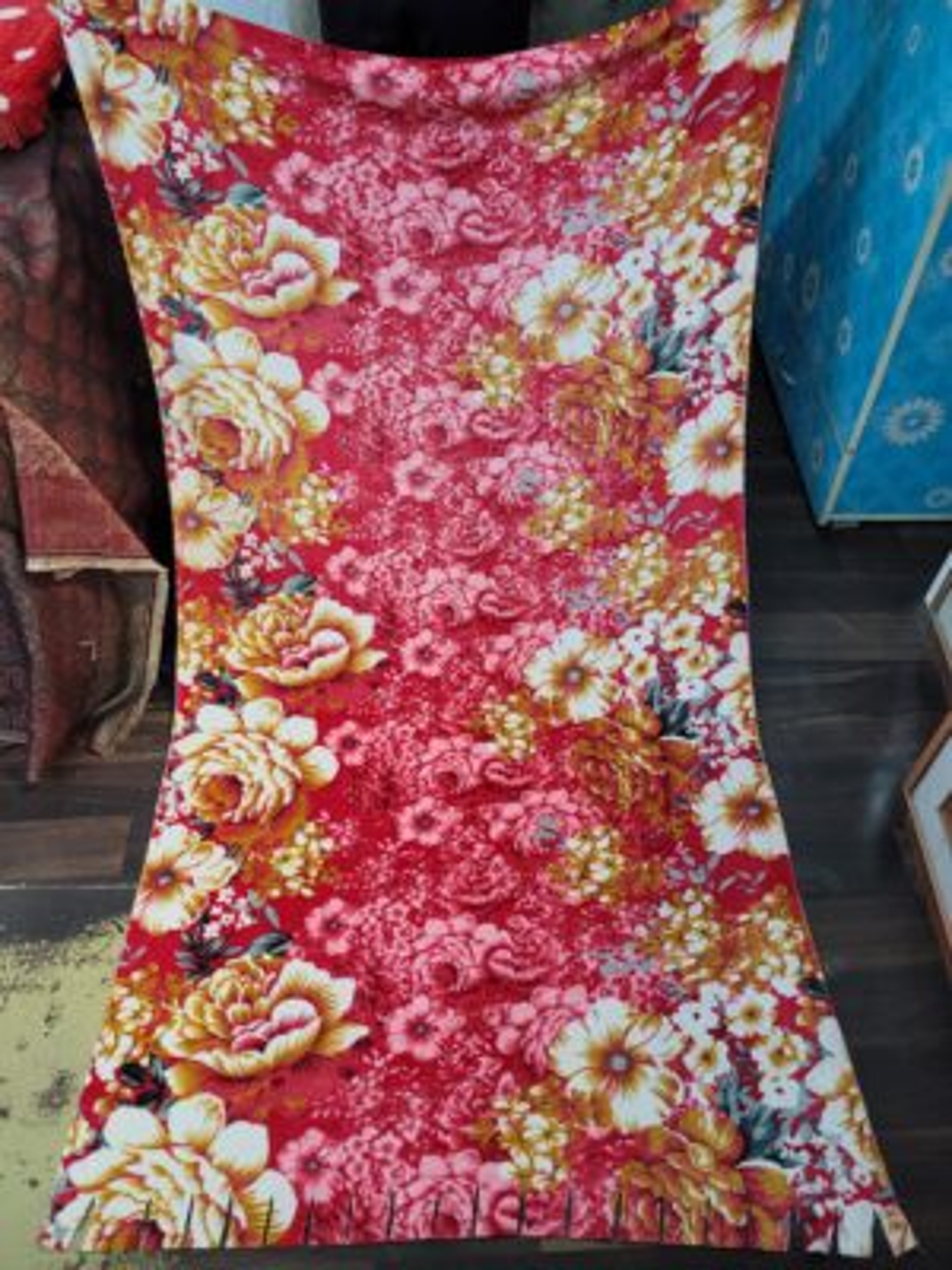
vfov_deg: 67.3
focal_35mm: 26
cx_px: 476
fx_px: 953
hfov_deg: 53.1
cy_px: 635
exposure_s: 1/50
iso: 320
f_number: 1.8
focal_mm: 5.4
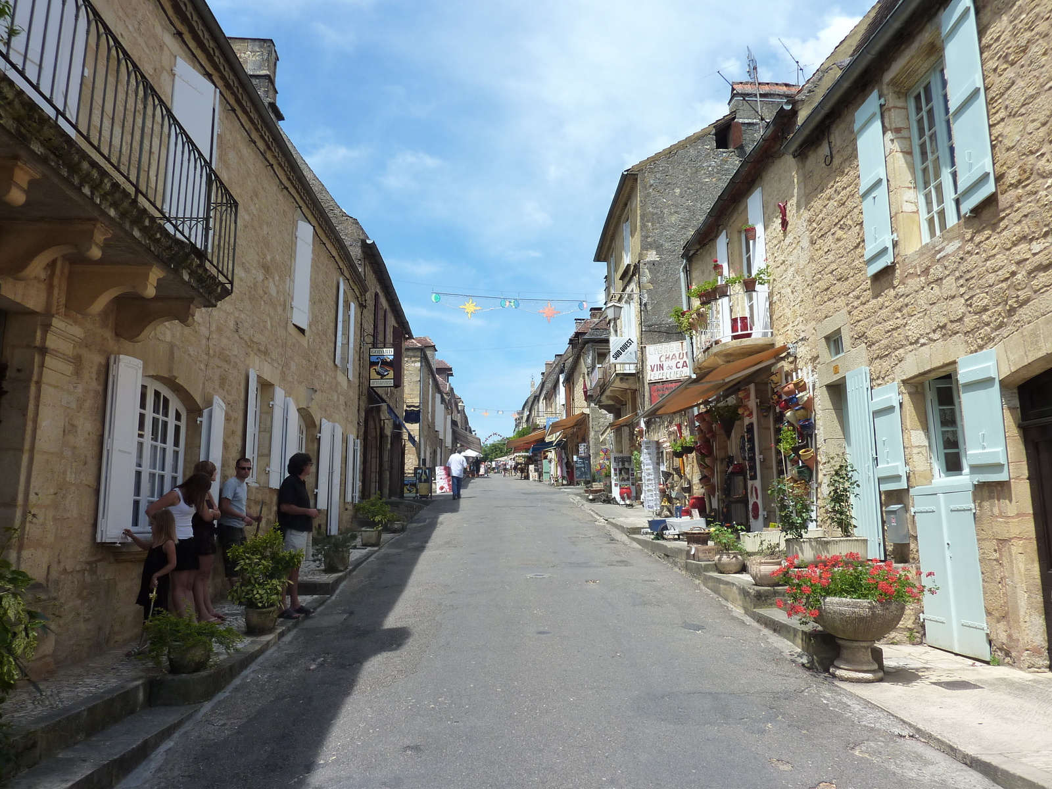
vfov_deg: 54.9
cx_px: 526
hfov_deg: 69.4
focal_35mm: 25
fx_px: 760
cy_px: 394
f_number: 4.5
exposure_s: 1/400
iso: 125
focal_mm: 4.1
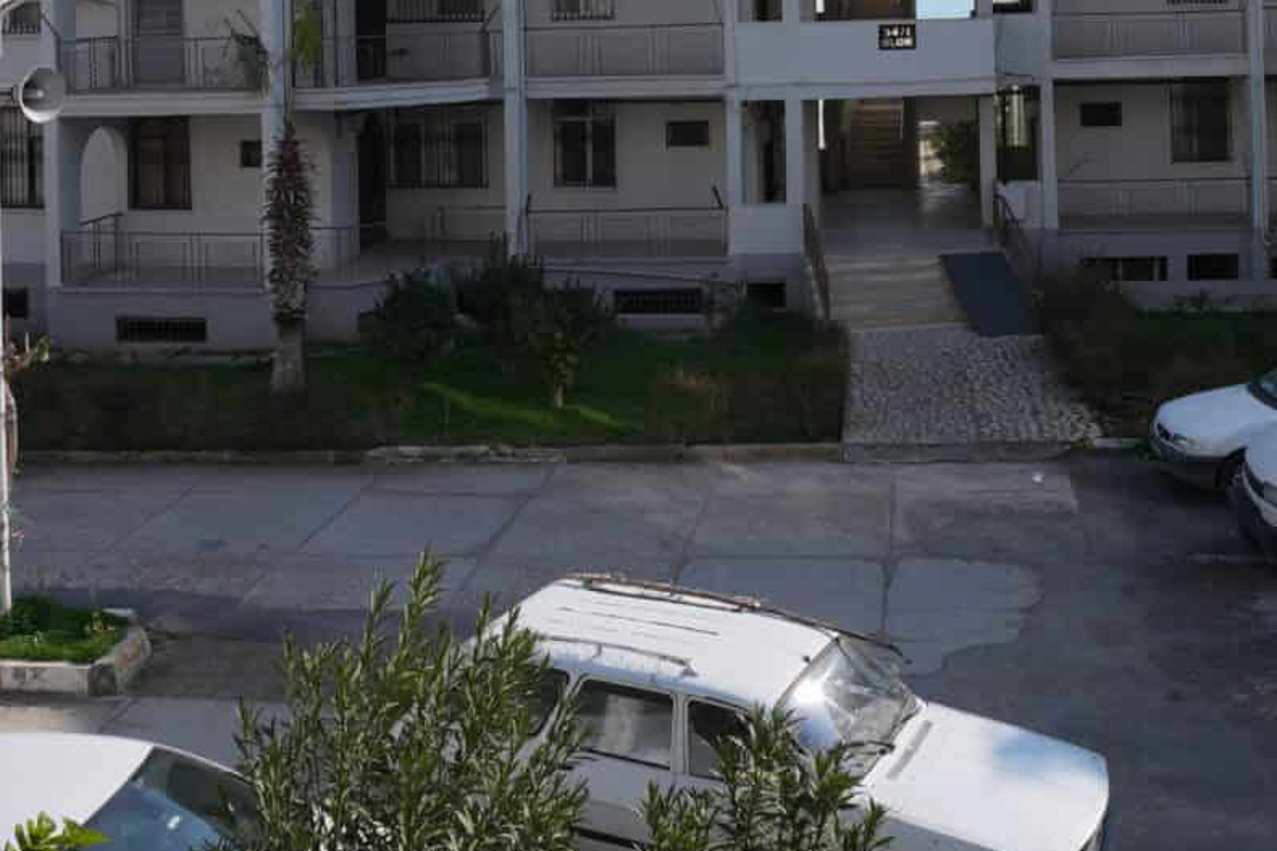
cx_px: 786
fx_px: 1560
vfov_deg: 28.3
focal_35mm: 44
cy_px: -38
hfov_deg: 44.2
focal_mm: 17
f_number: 8
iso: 100
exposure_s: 1/250
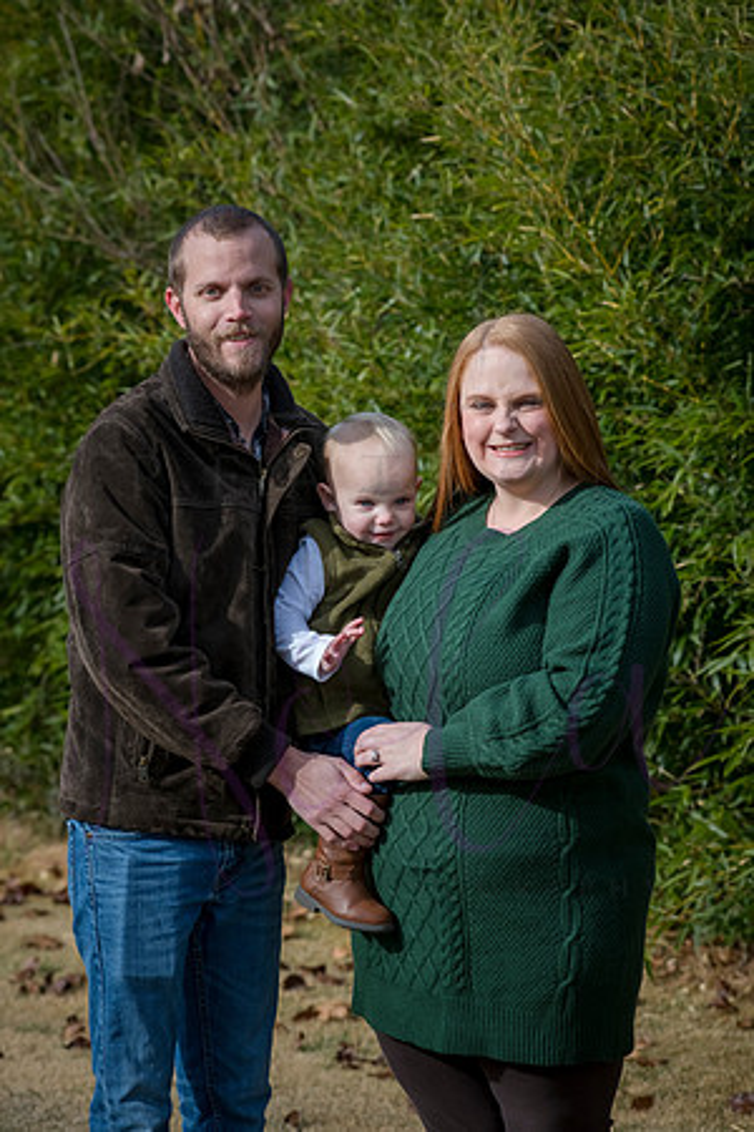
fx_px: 3518
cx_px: 377
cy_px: 566
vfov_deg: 18.3
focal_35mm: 112
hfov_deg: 12.2
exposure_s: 1/1000
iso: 400
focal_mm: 112
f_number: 7.1
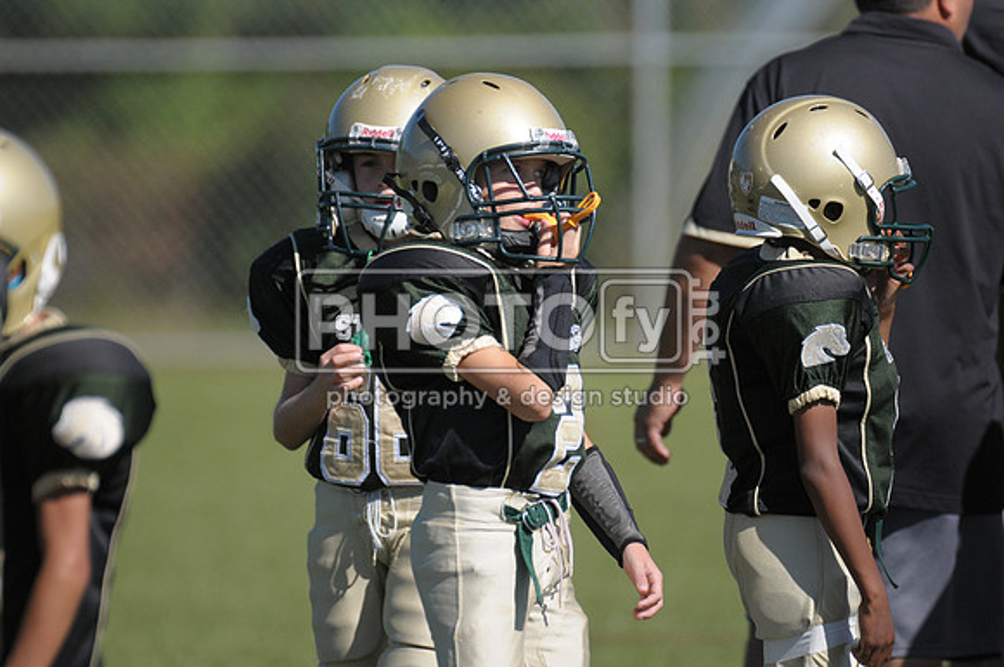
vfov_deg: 2.3
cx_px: 502
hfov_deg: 3.4
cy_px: 334
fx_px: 16710
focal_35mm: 600
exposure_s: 1/4000
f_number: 4
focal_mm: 400
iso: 640
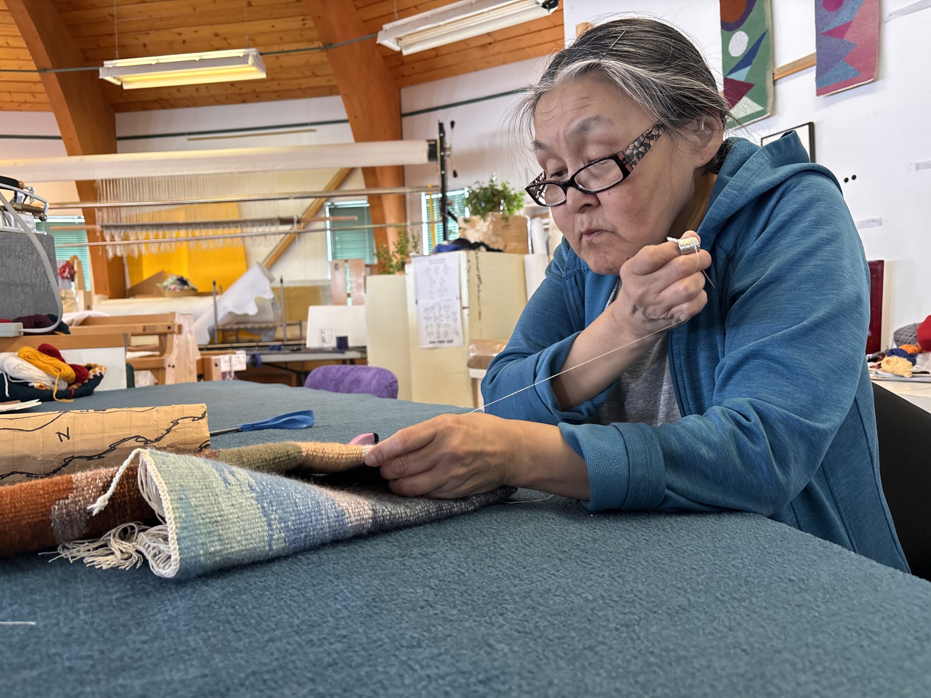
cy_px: 349
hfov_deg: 67.3
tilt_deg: -1.6
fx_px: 699
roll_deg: +2.1
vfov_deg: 53.1
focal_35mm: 26
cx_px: 466
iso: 125
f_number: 1.6
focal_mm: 5.96
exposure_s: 1/60
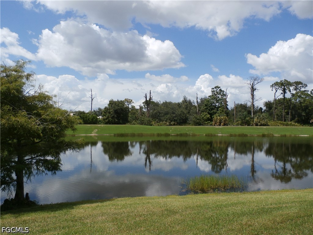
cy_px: 118
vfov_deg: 54.9
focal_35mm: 25
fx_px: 226
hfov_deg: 69.4
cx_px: 156
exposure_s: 1/250
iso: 100
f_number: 8.7
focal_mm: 4.5
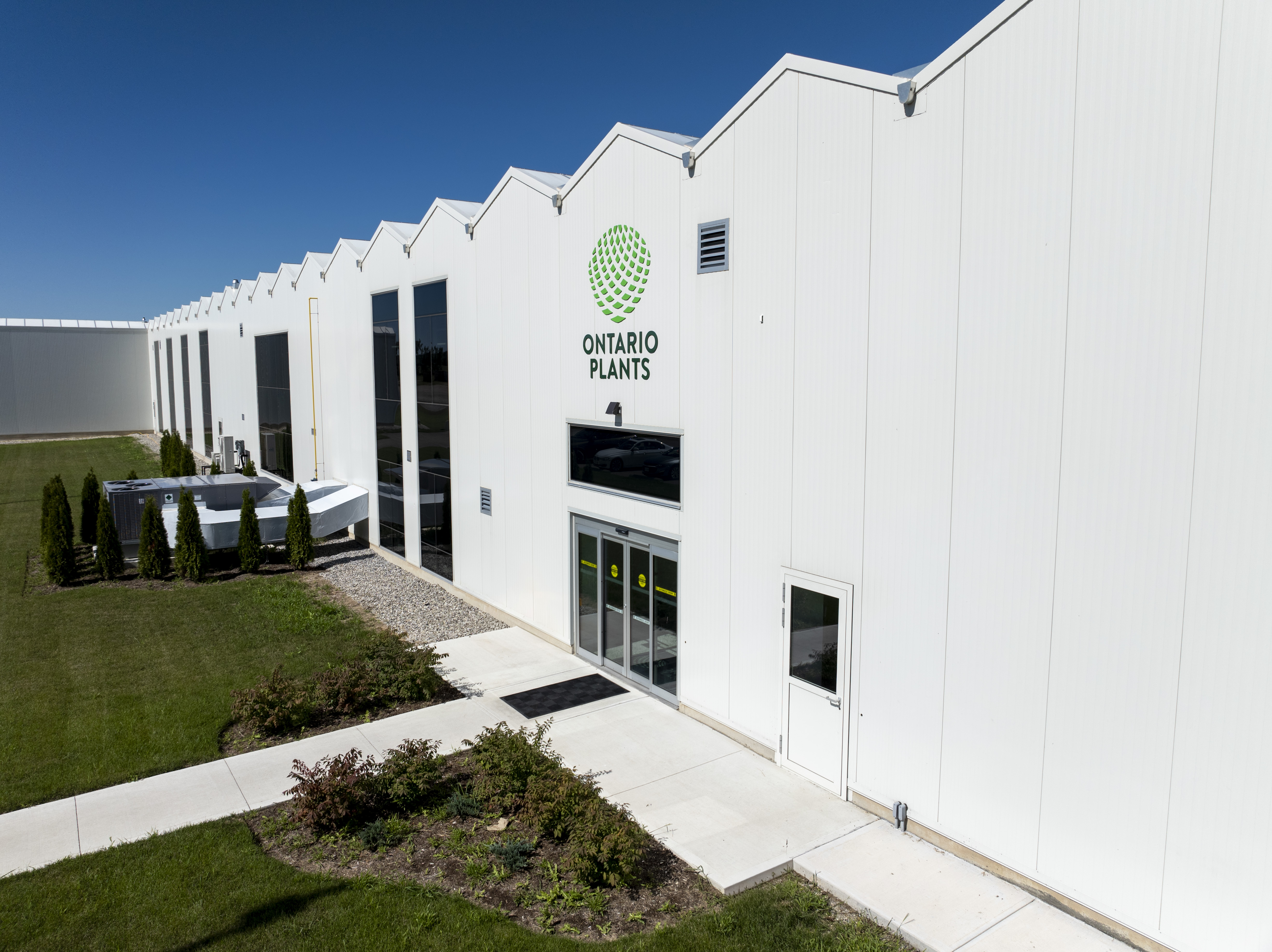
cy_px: 476
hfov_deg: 71.6
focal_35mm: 24
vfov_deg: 56.8
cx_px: 636
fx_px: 881
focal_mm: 12.29
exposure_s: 1/50
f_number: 2.8
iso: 110
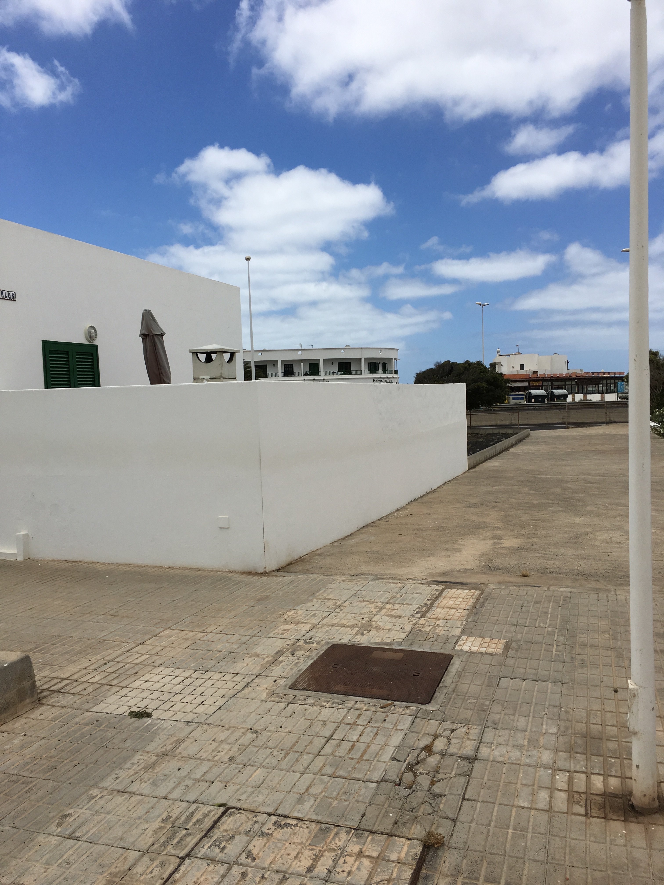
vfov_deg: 61.7
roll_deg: +1.8
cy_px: 442
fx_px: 742
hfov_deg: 48.2
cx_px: 332
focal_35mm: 29
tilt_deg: -2.9
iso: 25
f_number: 2.2
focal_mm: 4.15
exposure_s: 1/3497
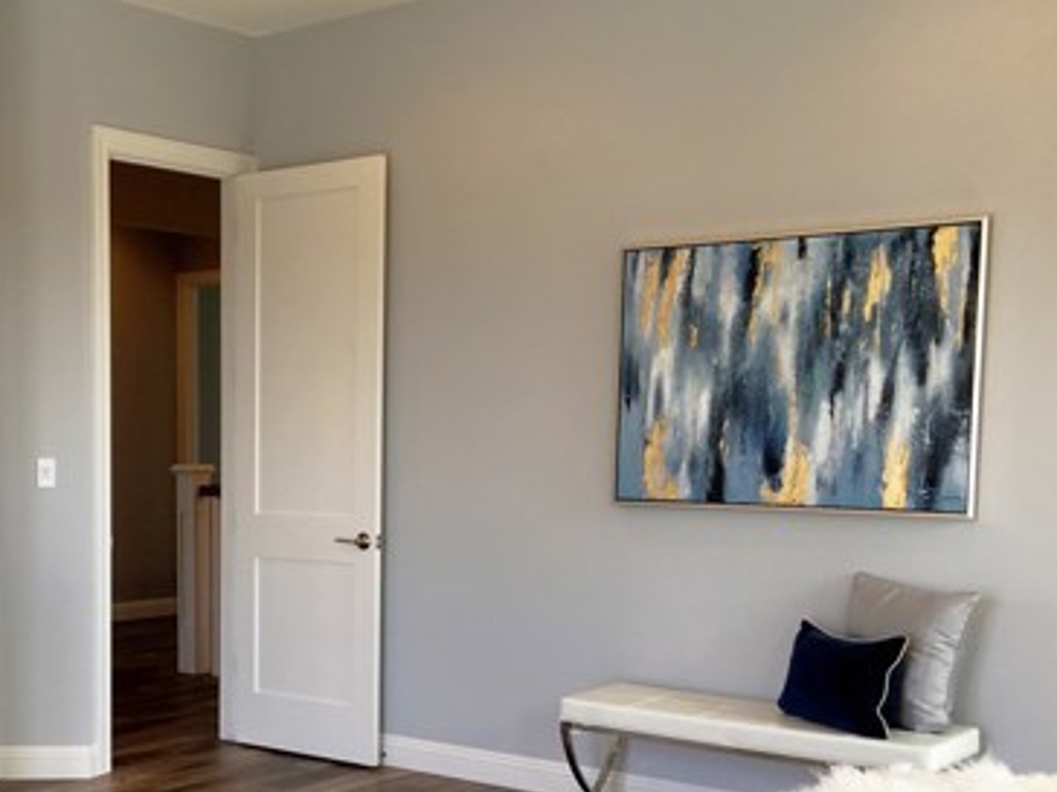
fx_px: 1557
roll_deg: -0.5
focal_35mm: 51
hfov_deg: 36.6
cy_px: 580
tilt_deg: -4.7
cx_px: 261
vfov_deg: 28.2
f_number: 2.2
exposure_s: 1/60
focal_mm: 4.15
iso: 25
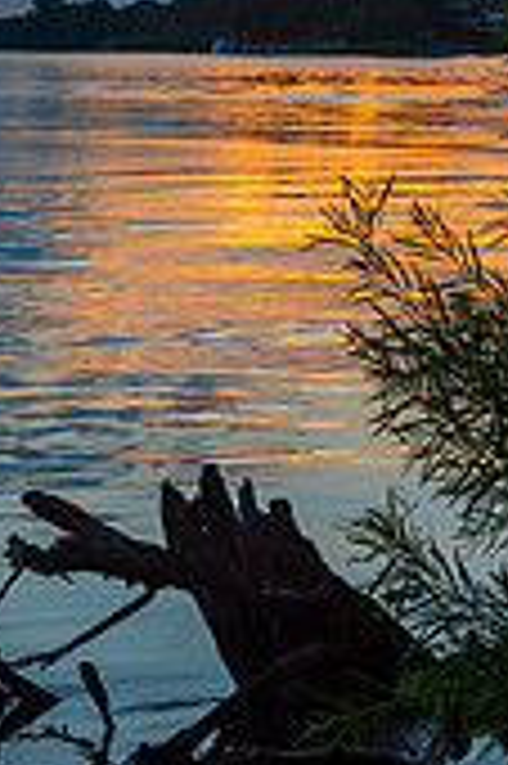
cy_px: 72
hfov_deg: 10.8
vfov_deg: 15.9
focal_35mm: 127
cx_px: 243
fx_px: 2693
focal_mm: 48
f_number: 14
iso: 200
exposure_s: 1/40
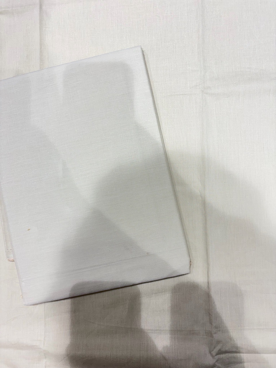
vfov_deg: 67.3
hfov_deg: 53.1
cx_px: 138
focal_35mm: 26
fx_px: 276
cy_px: 184
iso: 50
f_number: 1.6
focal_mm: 5.96
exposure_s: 1/100
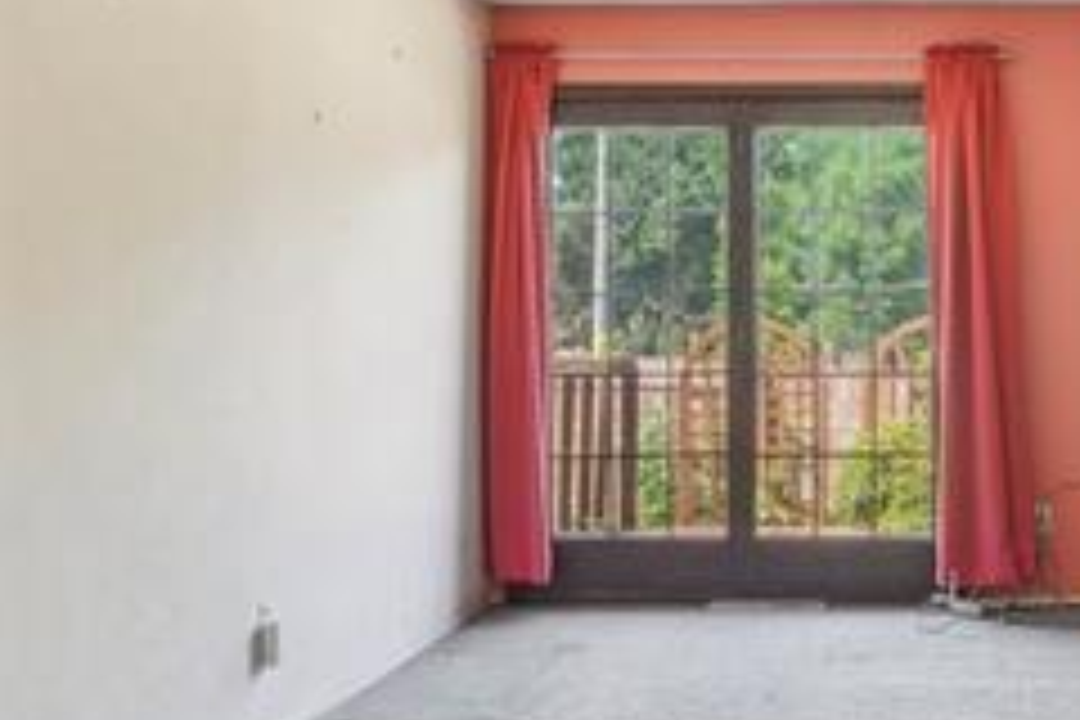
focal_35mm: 48
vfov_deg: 28.1
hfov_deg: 38.8
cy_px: 374
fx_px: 1440
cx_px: 927
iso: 400
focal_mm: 12
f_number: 8
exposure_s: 1/20
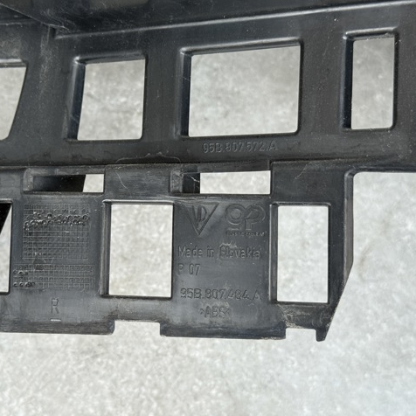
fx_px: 775
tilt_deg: -77.1
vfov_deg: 30.0
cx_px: 145
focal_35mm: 57
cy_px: 208
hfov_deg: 29.9
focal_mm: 6.76
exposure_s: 1/60
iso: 200
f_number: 1.78
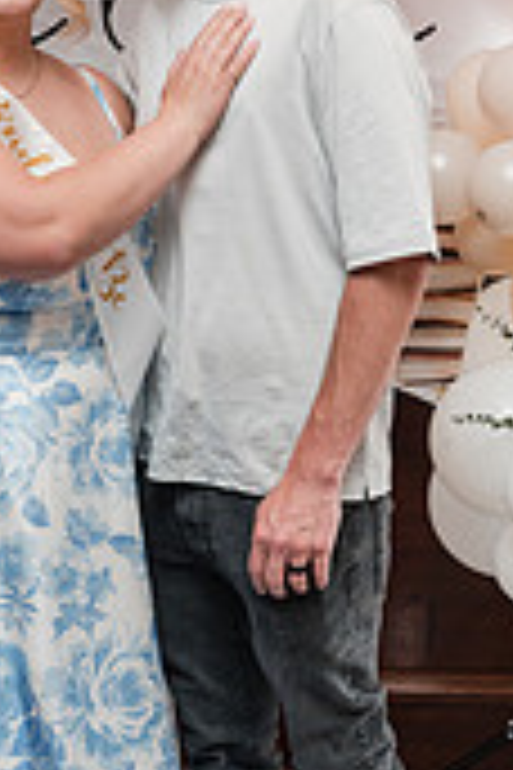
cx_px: 76
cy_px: 311
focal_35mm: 95
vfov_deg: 21.4
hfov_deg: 14.3
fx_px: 2030
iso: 2500
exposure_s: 1/250
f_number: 4
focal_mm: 36
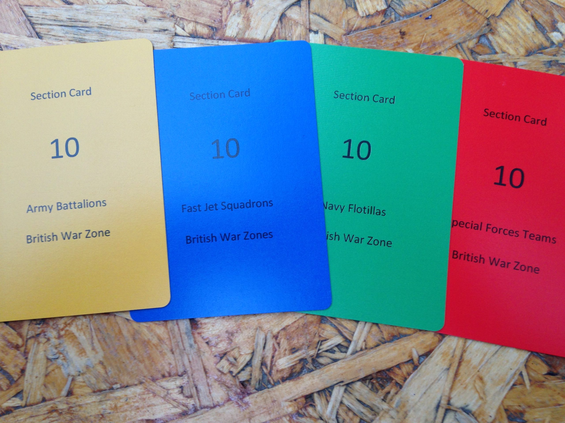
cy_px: 212
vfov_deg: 42.9
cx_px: 282
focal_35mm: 33
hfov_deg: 55.4
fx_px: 539
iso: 50
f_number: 2.4
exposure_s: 1/120
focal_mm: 4.12
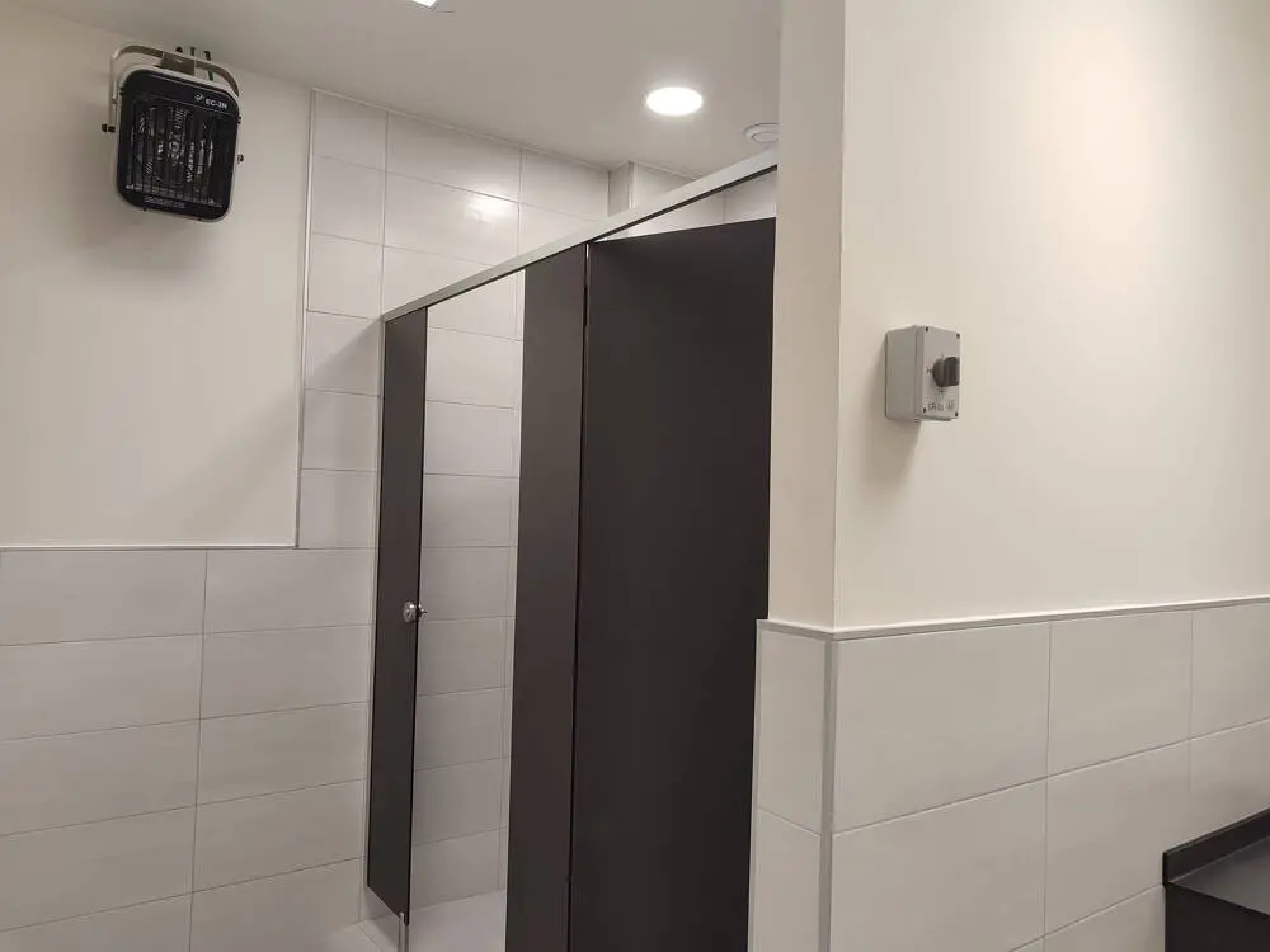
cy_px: 476
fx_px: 917
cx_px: 635
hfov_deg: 69.4
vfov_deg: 54.9
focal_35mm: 25
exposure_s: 1/100
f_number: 1.89
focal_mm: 5.95
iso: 250
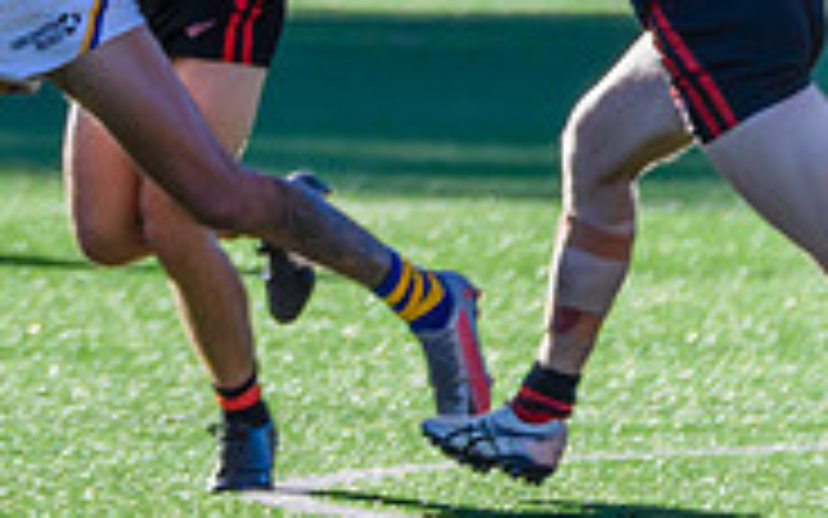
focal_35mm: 1802
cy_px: 268
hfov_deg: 1.2
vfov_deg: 0.7
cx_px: -309
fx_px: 40663
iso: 800
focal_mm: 450
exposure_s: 1/2000
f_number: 6
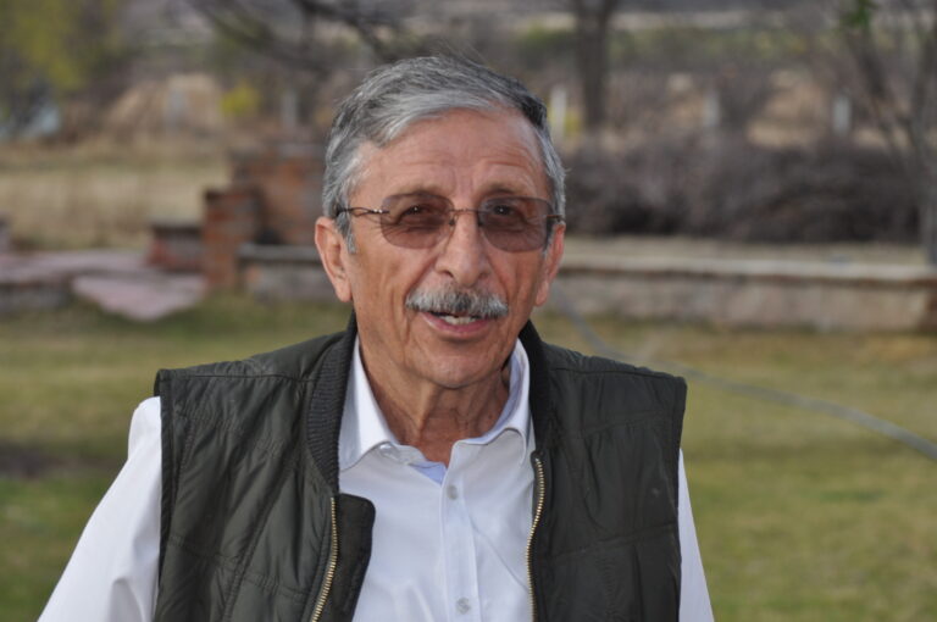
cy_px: 311
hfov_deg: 14.0
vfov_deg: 9.3
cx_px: 468
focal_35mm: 147
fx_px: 3821
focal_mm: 98
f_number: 7.1
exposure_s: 1/200
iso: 200
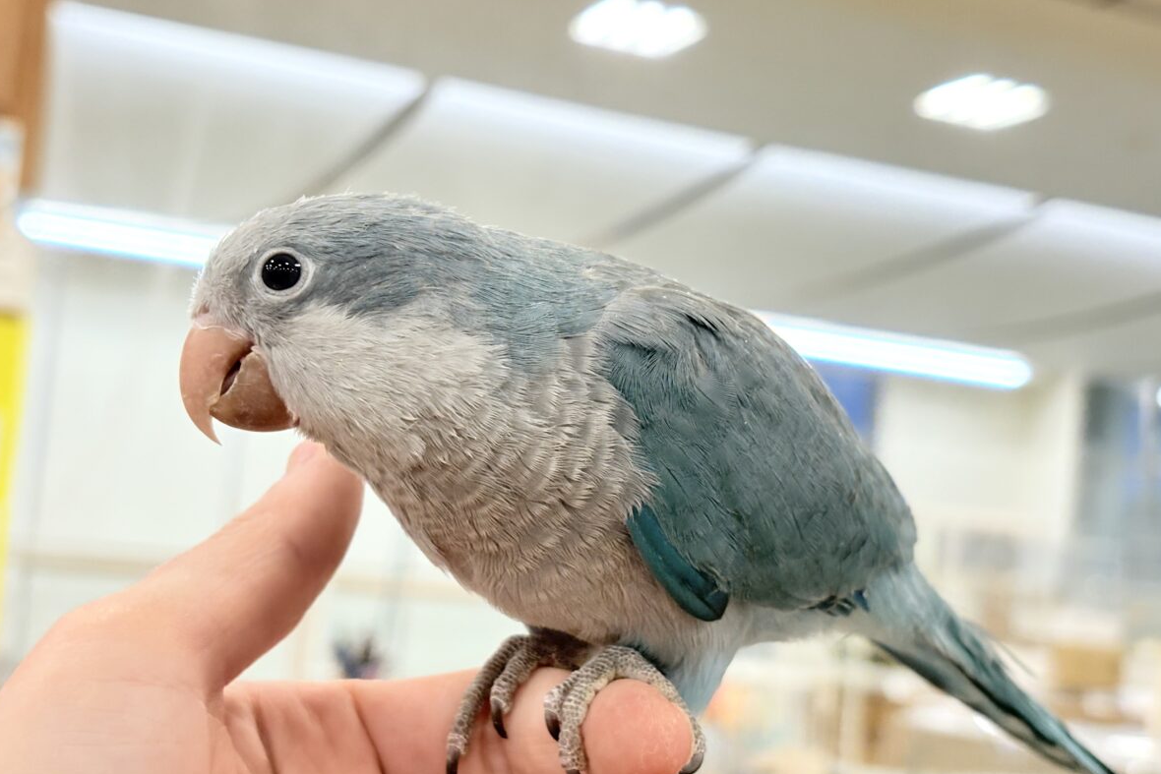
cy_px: 394
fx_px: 1774
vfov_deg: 24.6
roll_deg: -4.9
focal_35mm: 55
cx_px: 579
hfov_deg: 36.2
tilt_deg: +6.6
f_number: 1.6
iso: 100
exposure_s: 1/100
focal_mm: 5.96
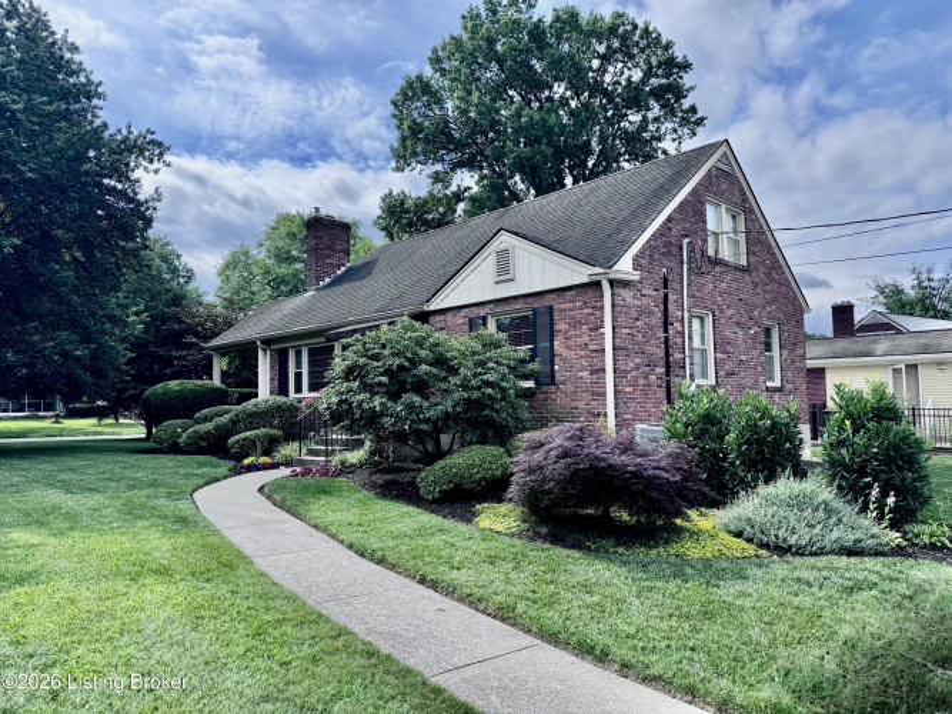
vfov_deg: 56.8
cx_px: 476
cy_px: 357
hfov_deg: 71.6
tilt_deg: +3.8
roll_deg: +1.5
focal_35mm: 24
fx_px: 660
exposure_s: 1/3247
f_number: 1.78
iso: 80
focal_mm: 6.76
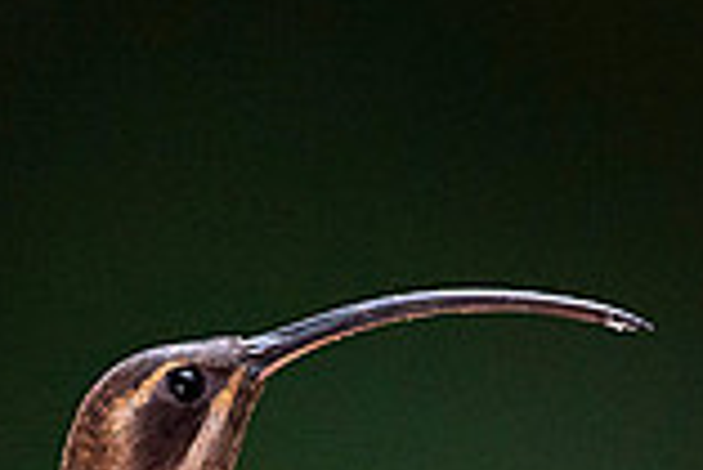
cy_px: 743
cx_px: 198
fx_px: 42081
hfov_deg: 1.0
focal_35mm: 2153
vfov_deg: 0.6
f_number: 4
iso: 3200
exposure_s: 1/2500
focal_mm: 500
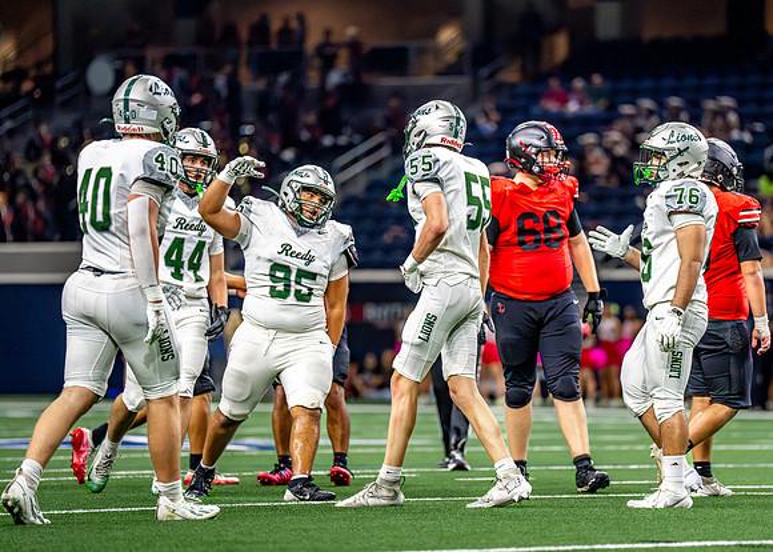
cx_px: 454
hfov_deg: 8.7
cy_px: 285
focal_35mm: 231
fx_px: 5068
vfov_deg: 6.2
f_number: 2.8
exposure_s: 1/2000
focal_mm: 200
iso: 5000
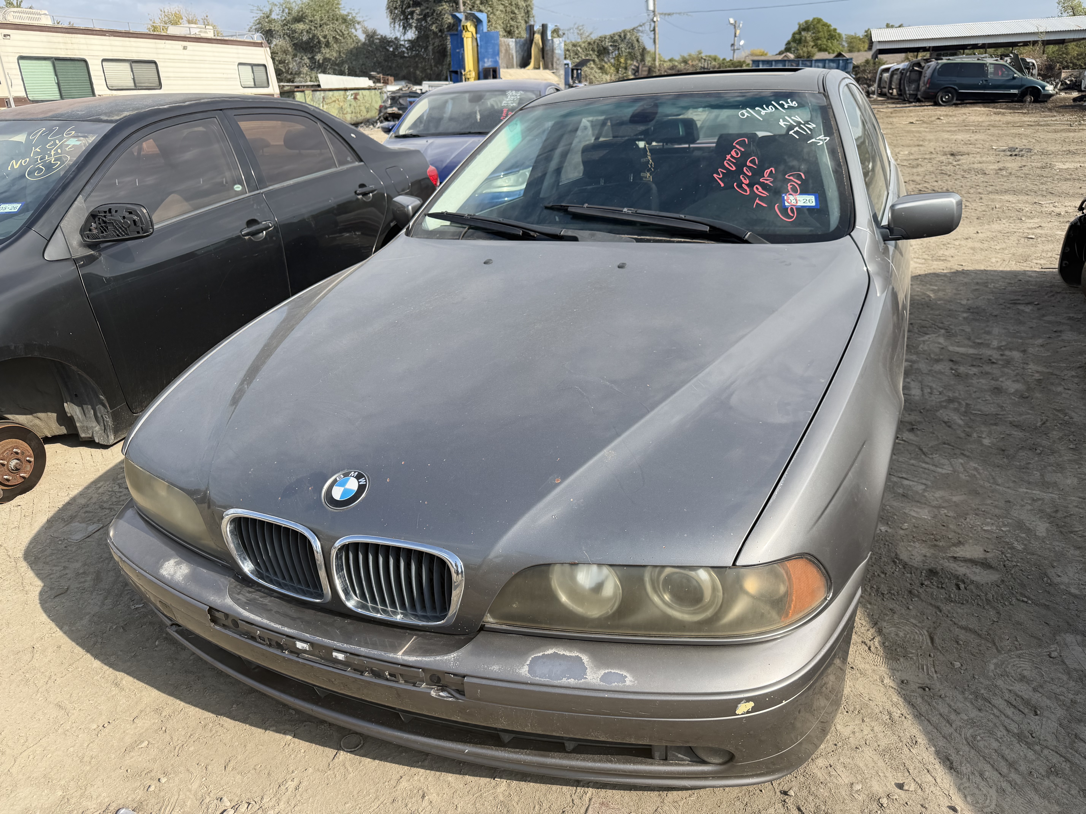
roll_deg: +4.3
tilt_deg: -19.2
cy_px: 407
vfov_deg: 56.8
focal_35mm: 24
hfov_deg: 71.6
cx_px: 543
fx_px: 753
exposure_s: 1/2801
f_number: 1.78
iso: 80
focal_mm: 6.76
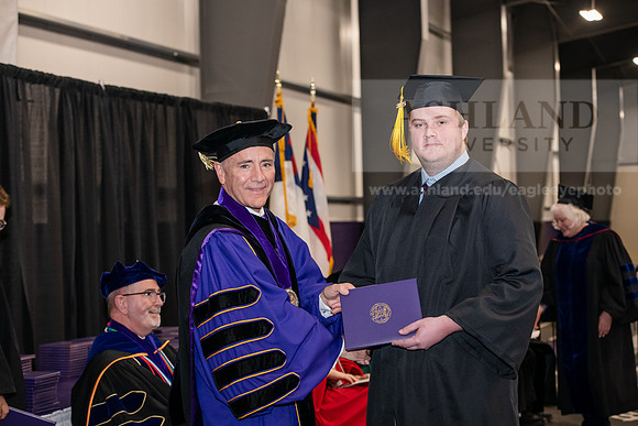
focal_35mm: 70
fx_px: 1241
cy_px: 213
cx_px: 319
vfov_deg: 19.5
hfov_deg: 28.8
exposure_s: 1/200
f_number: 5
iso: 2500
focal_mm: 70
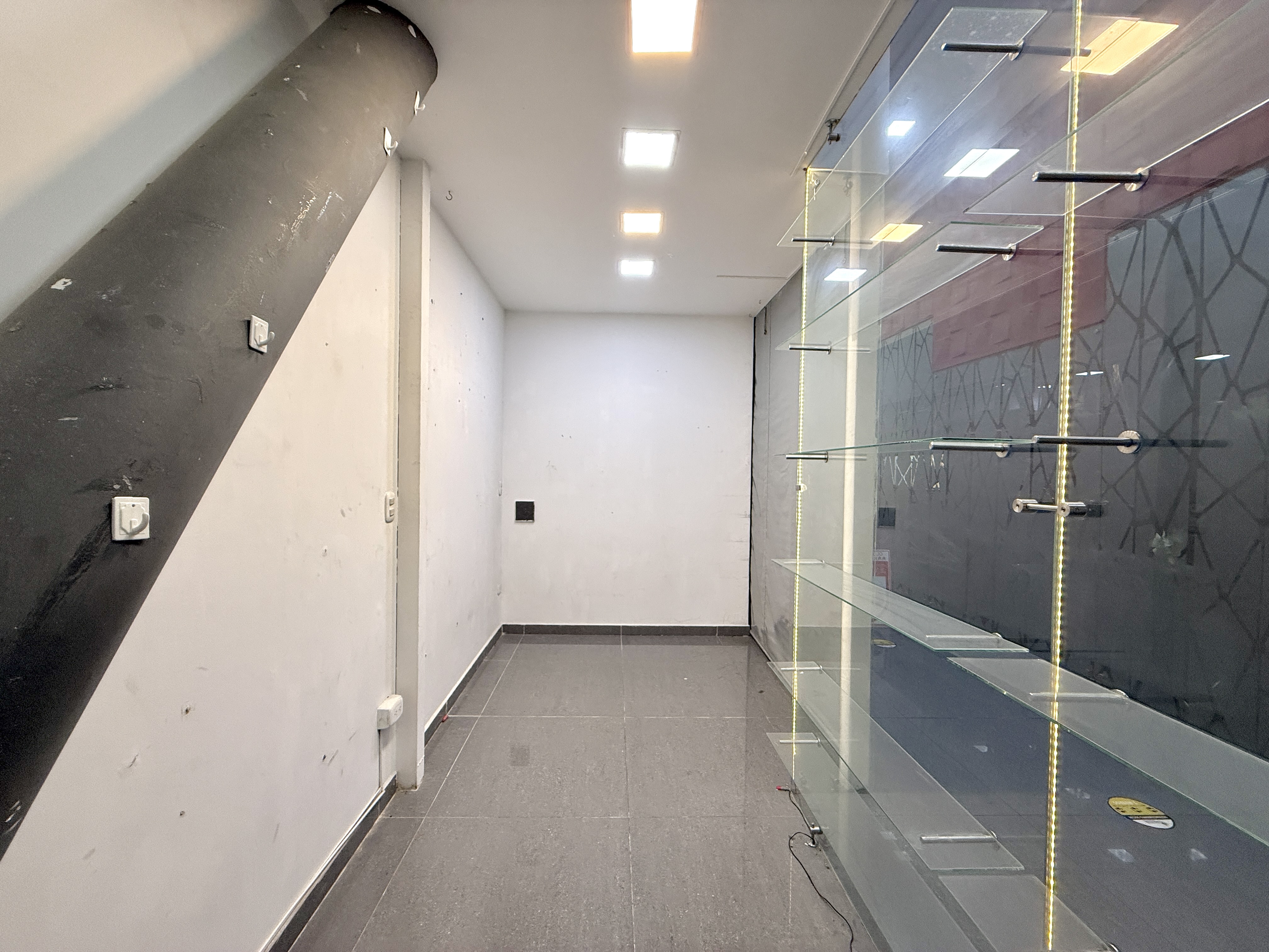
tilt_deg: -1.1
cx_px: 634
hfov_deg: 102.1
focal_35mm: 14
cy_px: 476
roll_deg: -0.9
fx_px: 513
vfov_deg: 85.7
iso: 250
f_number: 2.2
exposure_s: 1/120
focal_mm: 2.22
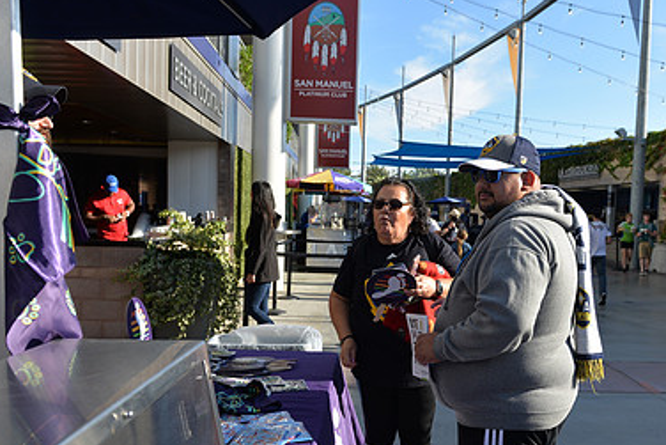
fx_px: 685
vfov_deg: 35.8
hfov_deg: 51.8
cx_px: 360
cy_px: 276
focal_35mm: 37
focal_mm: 24
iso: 100
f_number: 5
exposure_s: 1/400
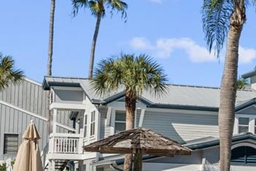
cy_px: 160
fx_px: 960
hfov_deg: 13.3
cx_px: 491
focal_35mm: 135
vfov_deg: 10.1
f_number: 9
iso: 400
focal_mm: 30
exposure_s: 1/500
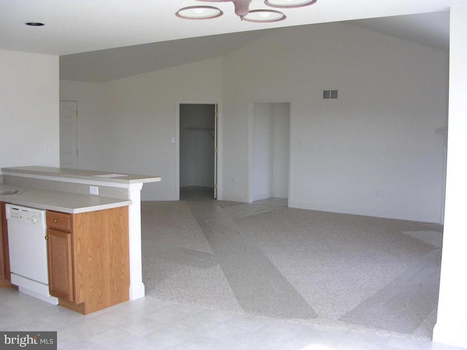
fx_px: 513
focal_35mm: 38
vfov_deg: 37.7
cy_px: 175
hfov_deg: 49.0
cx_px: 234
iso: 50
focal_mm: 5.8
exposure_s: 1/31.7
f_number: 2.8
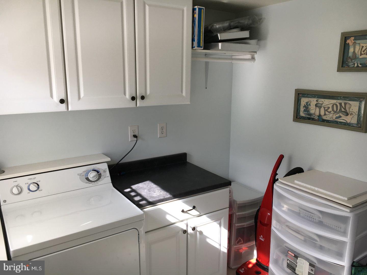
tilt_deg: -13.2
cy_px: 138
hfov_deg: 61.7
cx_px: 184
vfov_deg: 48.2
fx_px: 307
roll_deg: +0.2
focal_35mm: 29
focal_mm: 4.15
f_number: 2.2
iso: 32
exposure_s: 1/120
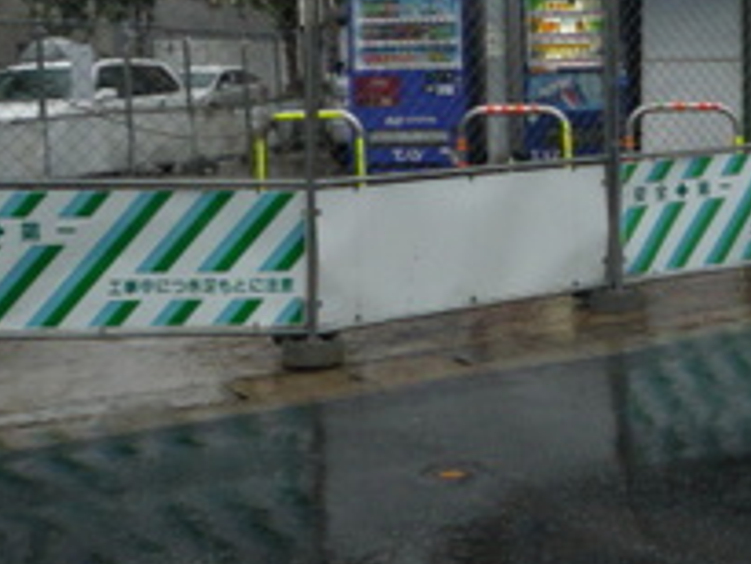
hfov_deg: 28.1
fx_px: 1476
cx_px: 561
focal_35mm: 68
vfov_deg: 21.1
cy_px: 48
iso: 100
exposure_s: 1/60
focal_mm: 4.4
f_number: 2.8
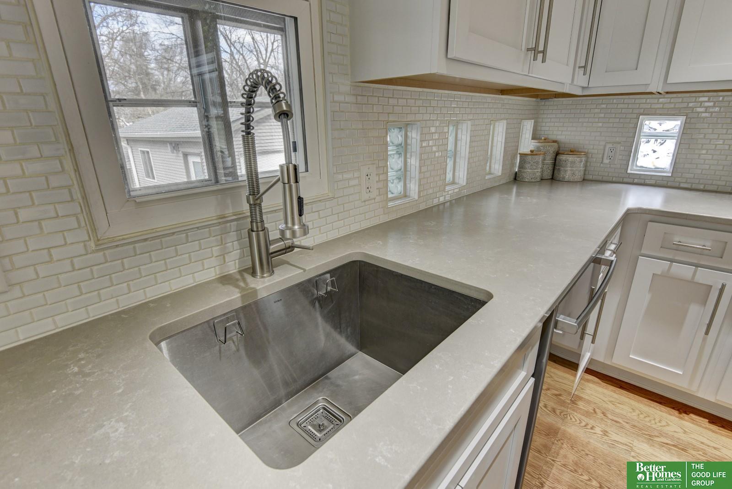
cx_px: 366
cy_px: 244
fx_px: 488
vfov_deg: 53.2
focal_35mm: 24
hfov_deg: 73.7
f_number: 8
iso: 400
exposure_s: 1/13
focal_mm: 24
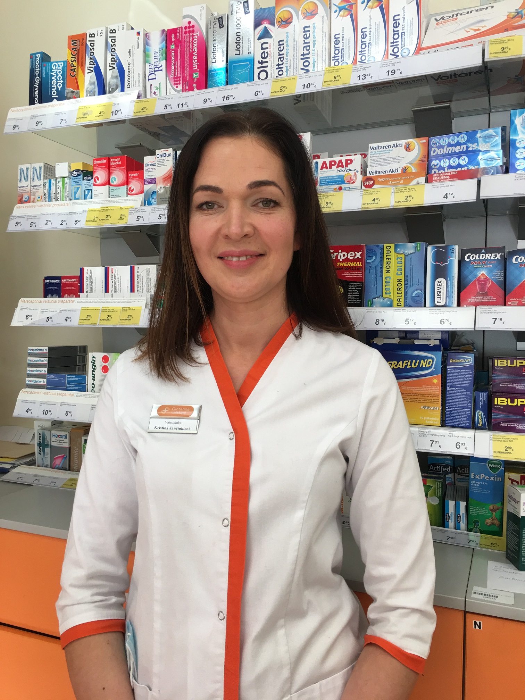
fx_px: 586
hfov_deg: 48.2
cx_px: 262
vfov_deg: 61.7
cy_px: 350
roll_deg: +0.0
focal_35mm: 29
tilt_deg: -3.5
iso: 25
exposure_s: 1/33
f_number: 2.2
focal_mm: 4.15
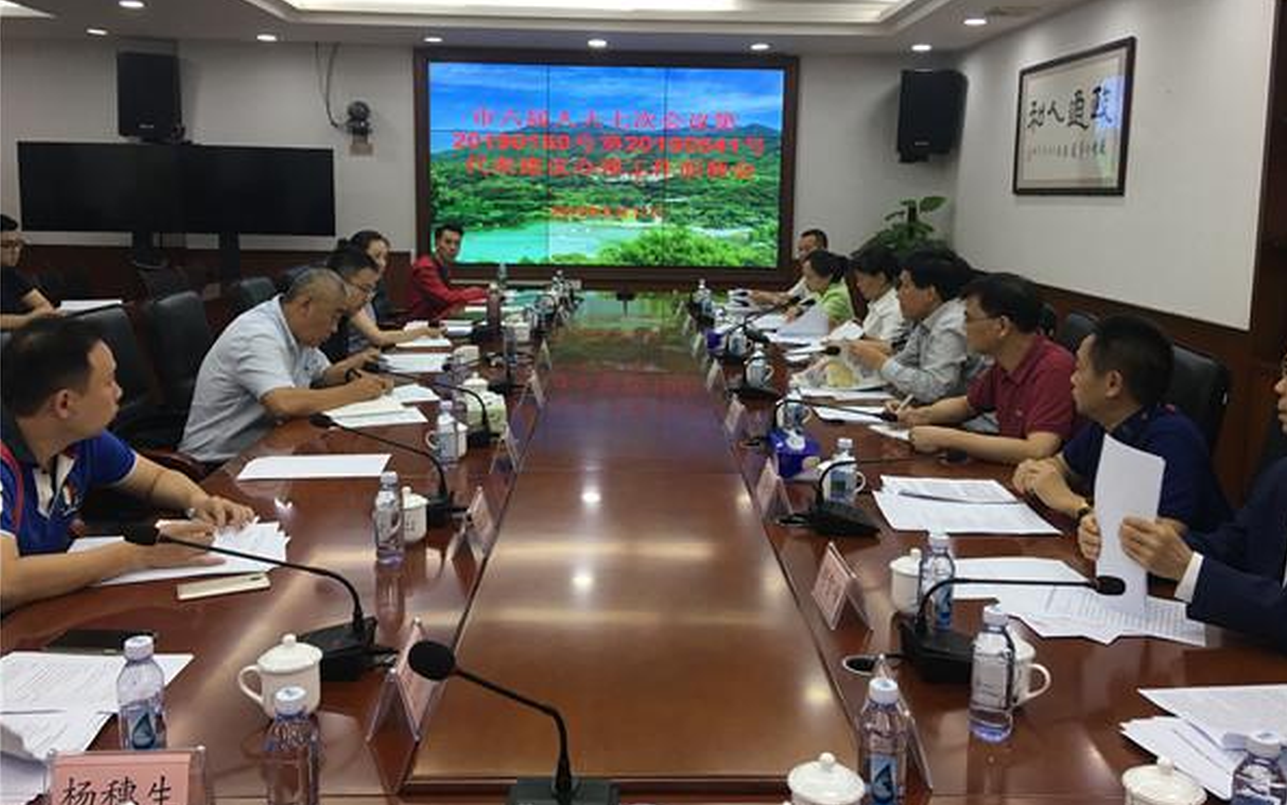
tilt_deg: -6.6
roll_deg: -1.4
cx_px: 647
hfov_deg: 61.2
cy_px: 338
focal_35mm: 31
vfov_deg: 40.5
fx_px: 1087
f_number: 2.2
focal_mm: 4.15
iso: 50
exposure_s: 1/33
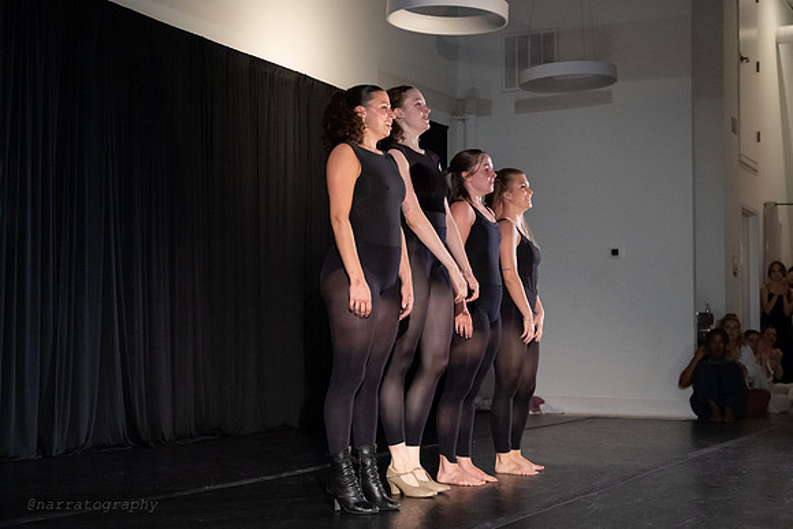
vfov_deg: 23.5
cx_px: 357
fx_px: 1274
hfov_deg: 34.5
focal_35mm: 58
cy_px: 242
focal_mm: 52
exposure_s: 1/400
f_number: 4
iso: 6400
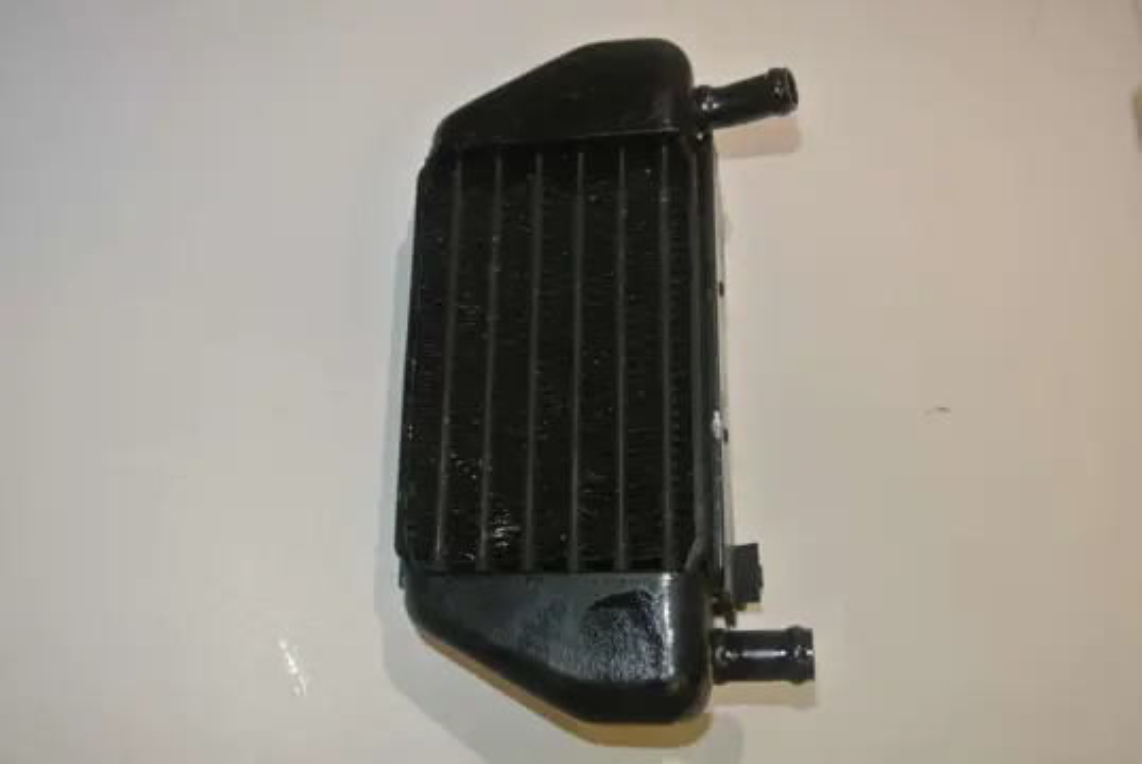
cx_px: 571
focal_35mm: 34
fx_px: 1080
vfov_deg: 39.0
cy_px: 382
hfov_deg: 55.7
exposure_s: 1/60
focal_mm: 12.7
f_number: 3.8
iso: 200
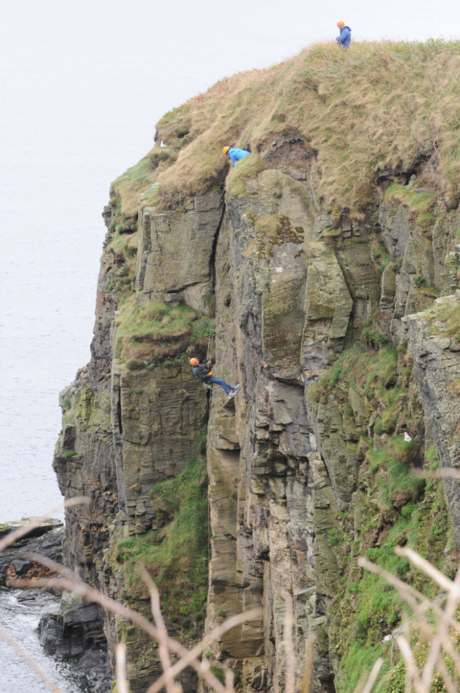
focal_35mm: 123
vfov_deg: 16.7
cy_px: 346
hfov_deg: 11.1
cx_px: 230
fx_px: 2366
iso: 400
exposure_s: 1/160
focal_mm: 82
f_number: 6.3
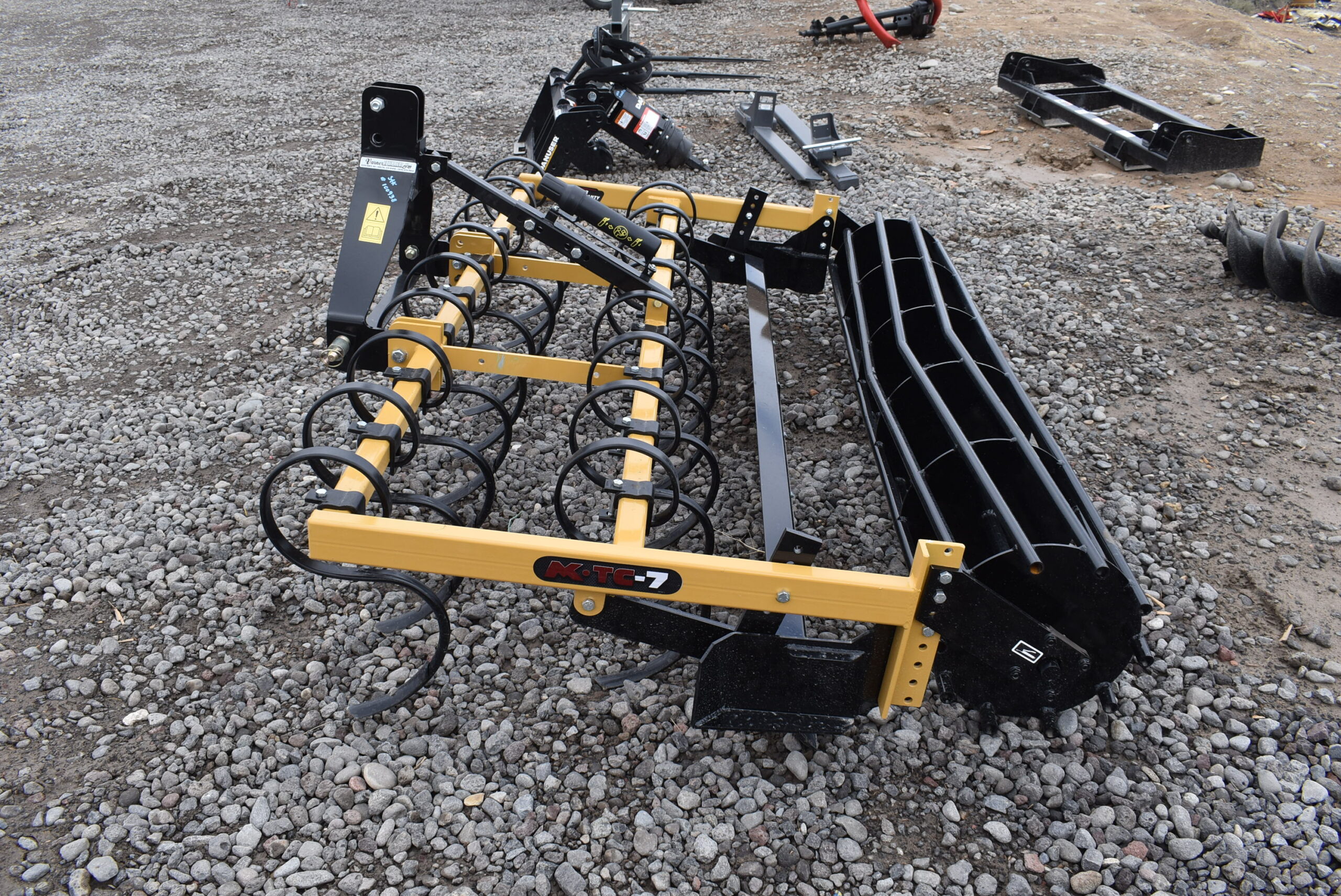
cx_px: 670
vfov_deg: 43.7
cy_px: 448
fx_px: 1118
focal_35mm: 30
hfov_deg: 61.9
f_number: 8
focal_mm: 20
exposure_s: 1/250
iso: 200
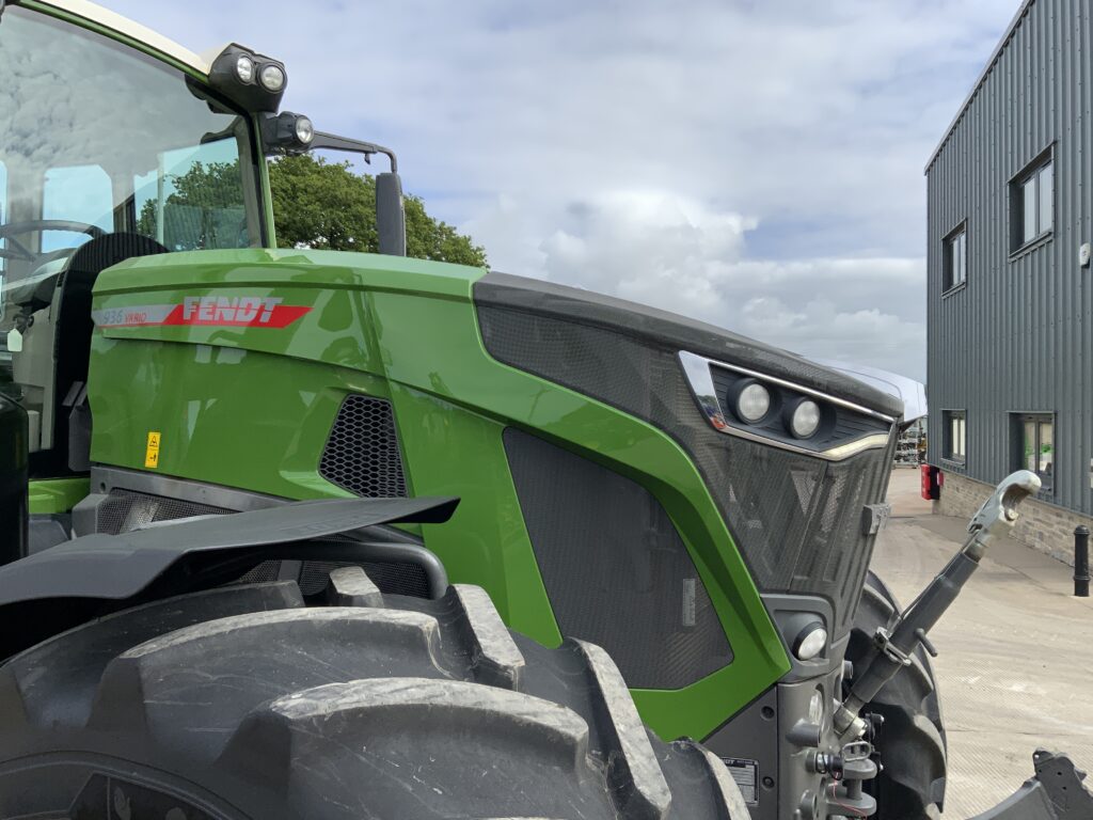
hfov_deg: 61.7
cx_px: 546
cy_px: 410
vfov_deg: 48.2
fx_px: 916
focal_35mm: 29
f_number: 1.8
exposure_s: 1/1490
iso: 16
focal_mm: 3
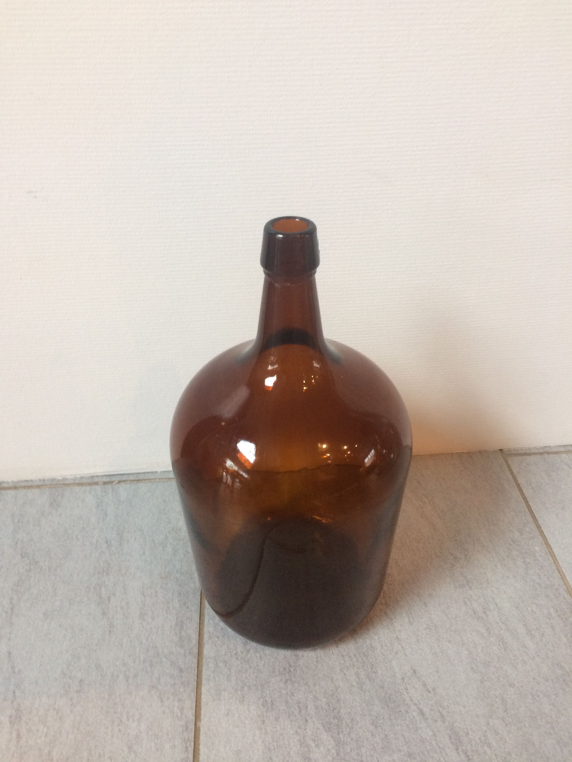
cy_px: 381
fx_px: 639
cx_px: 286
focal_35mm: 29
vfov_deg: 61.7
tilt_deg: -39.6
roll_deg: +1.0
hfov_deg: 48.2
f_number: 2.2
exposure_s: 1/33
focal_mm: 4.15
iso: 160
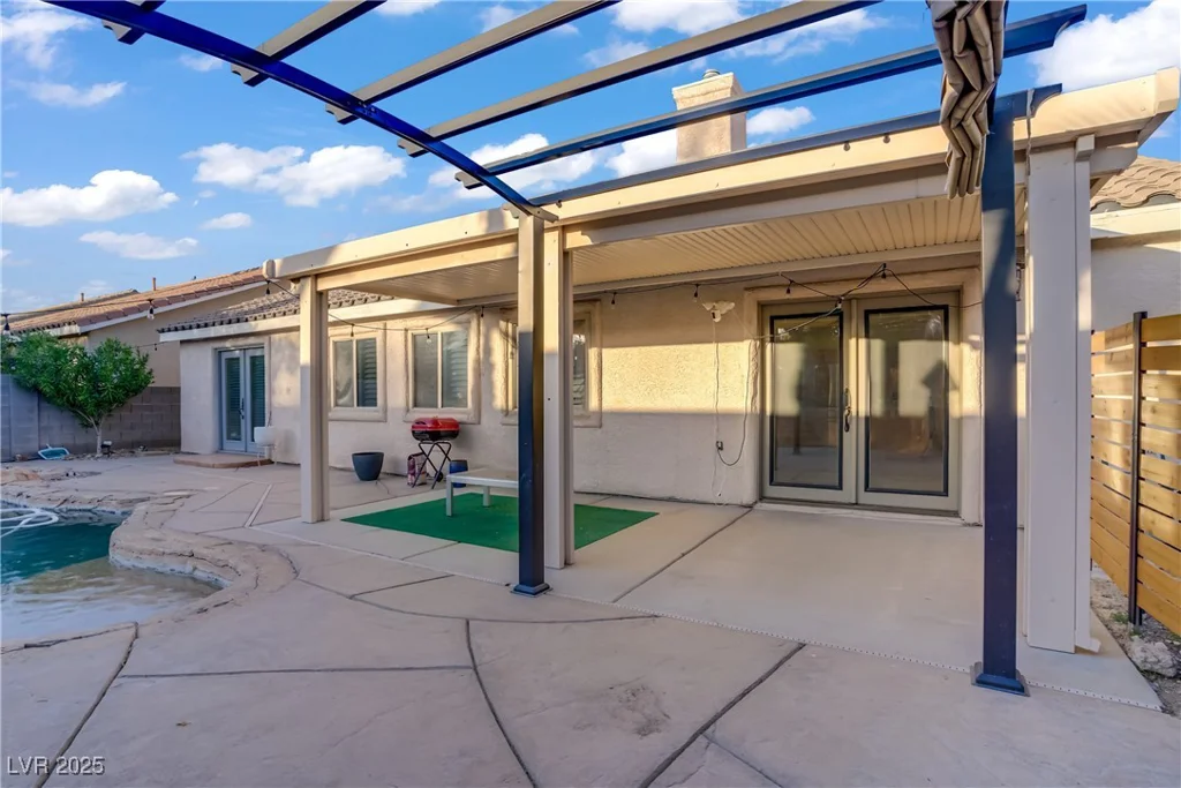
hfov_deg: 93.3
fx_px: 558
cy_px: 394
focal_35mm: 17
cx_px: 590
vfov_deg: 70.5
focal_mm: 17
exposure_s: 1/80
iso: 100
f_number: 8
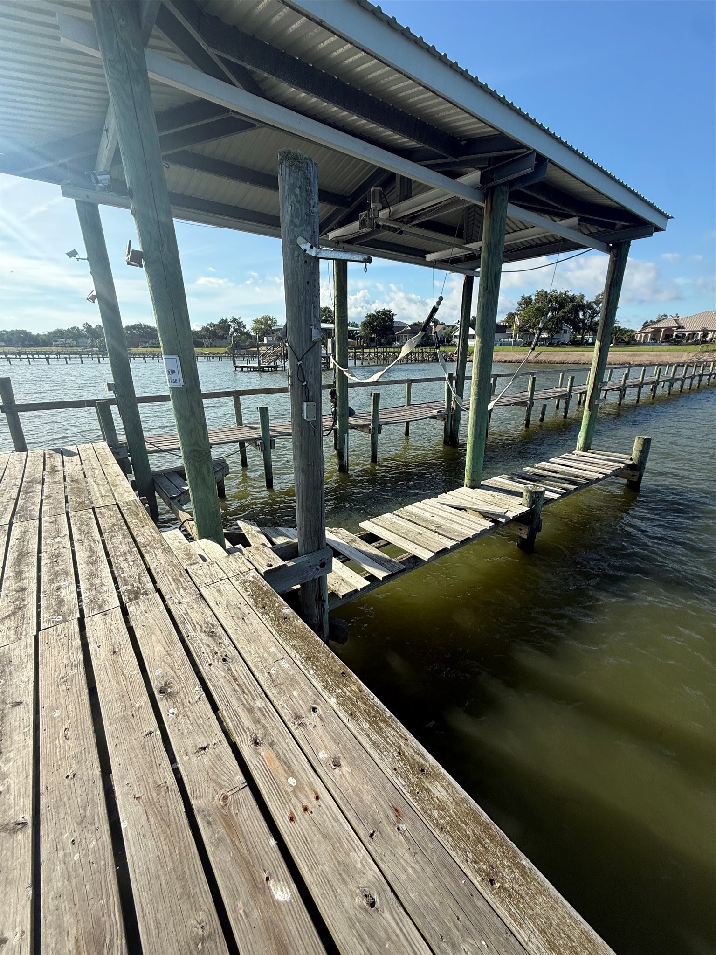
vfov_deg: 102.1
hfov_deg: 85.7
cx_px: 358
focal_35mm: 14
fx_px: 386
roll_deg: -0.3
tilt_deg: -17.7
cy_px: 478
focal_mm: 2.22
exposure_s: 1/1534
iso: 50
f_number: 2.2
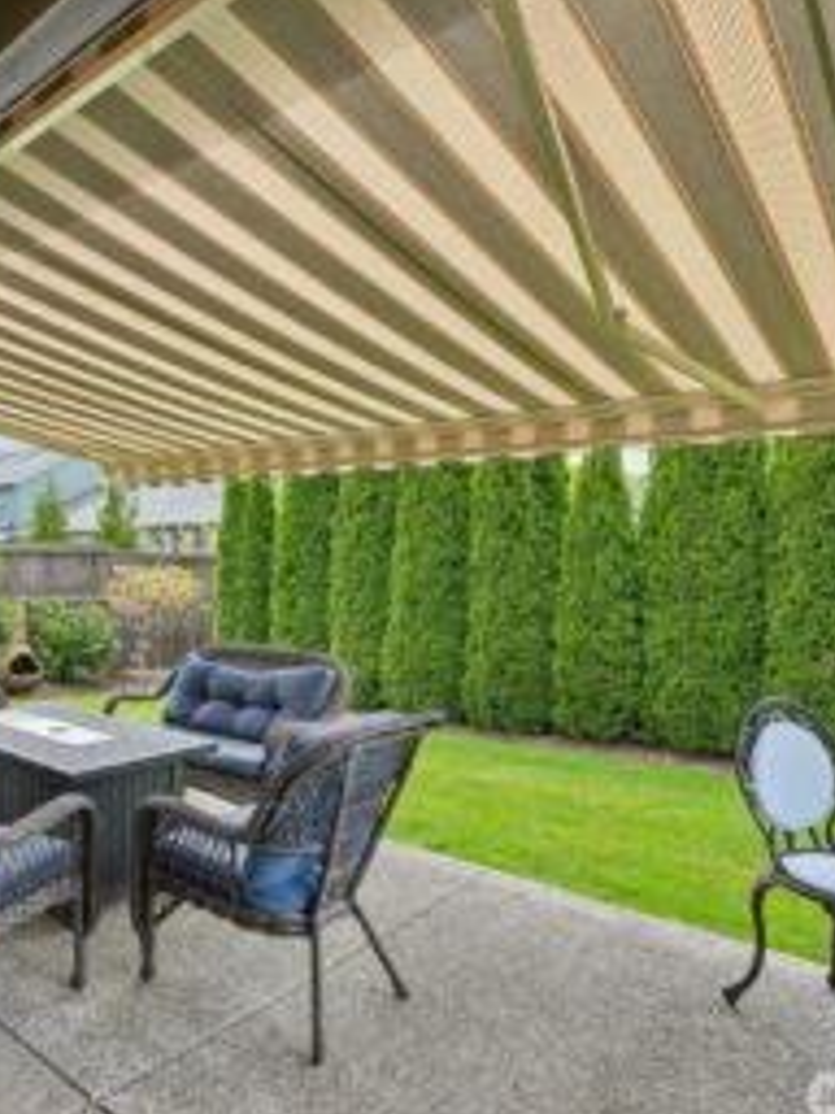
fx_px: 772
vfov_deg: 71.6
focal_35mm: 24
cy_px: 555
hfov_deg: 53.6
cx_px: 187
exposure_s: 1/40
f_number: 8
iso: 100
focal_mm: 16
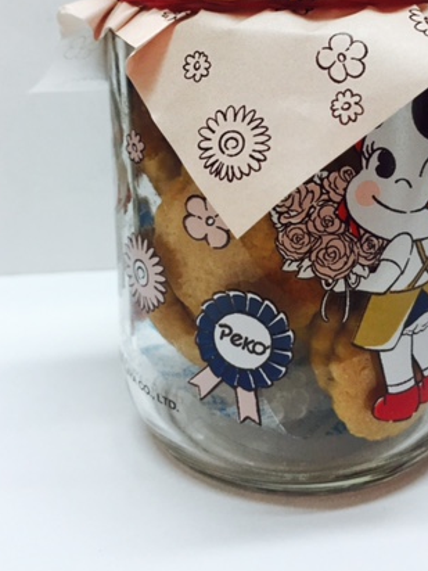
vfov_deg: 41.4
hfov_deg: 31.9
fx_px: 742
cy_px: 182
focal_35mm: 45
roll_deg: -0.8
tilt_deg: -8.6
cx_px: 284
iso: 64
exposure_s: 1/33
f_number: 2.2
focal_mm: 4.15
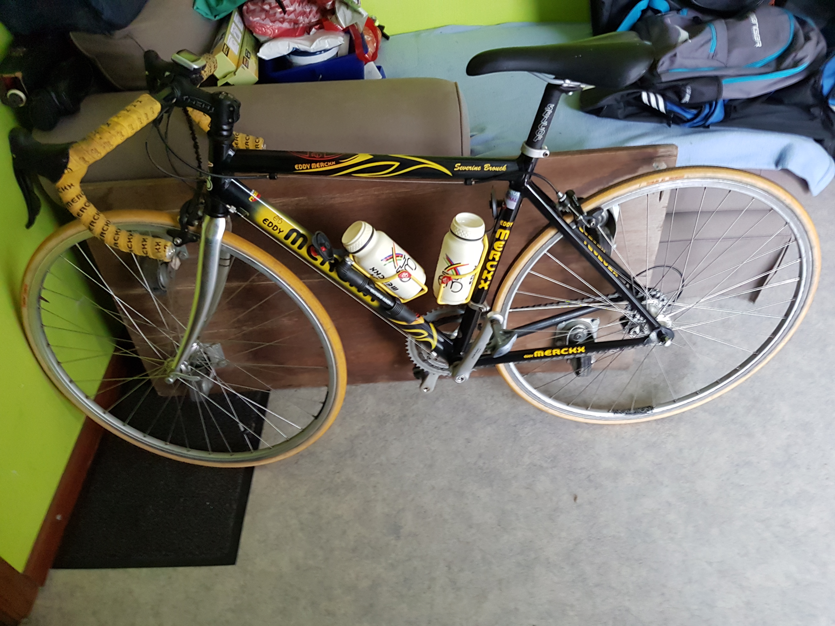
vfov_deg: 53.1
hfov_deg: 67.3
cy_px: 313
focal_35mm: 26
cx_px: 418
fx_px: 627
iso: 200
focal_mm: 4.2
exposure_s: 1/15
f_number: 1.7
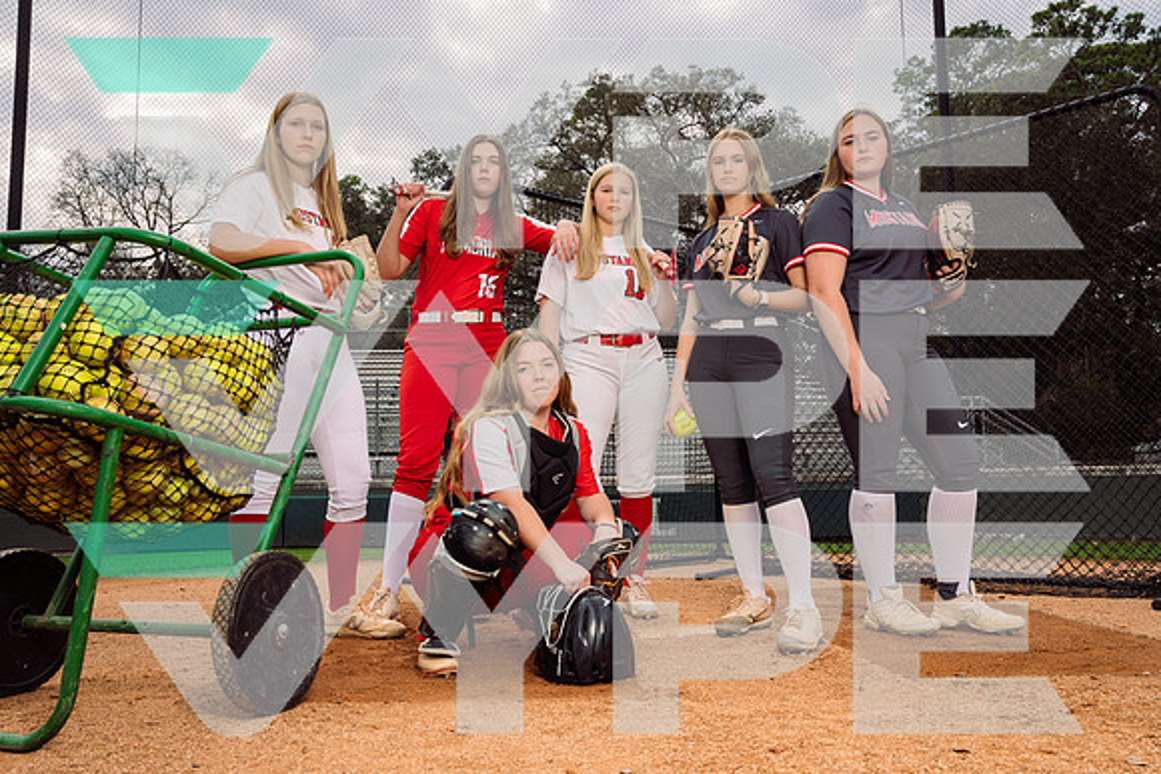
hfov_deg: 60.3
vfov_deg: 42.3
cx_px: 580
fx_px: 1000
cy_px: 387
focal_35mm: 31
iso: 125
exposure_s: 1/160
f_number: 9
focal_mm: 31
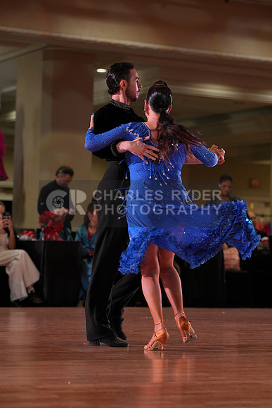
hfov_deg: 12.5
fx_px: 1246
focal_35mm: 110
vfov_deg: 18.6
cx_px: 136
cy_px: 204
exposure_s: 1/400
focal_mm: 110
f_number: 4
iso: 1000
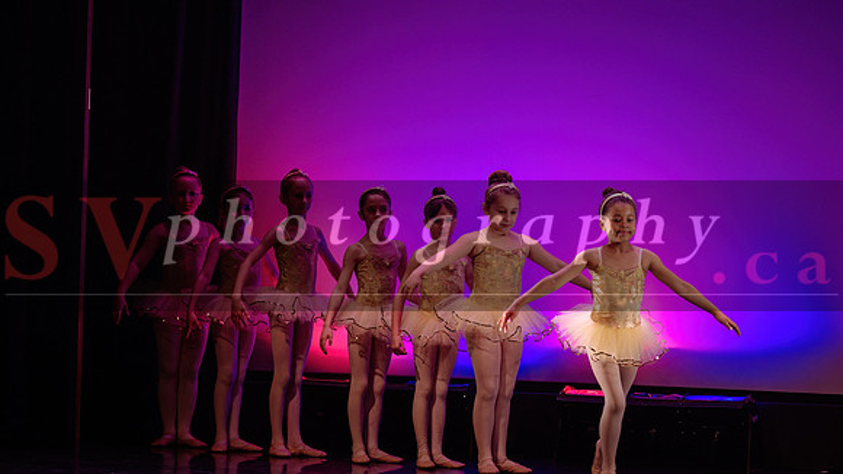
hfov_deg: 12.1
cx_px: 422
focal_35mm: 178
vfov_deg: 6.8
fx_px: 3980
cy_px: 237
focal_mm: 170
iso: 1600
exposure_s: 1/250
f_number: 2.8
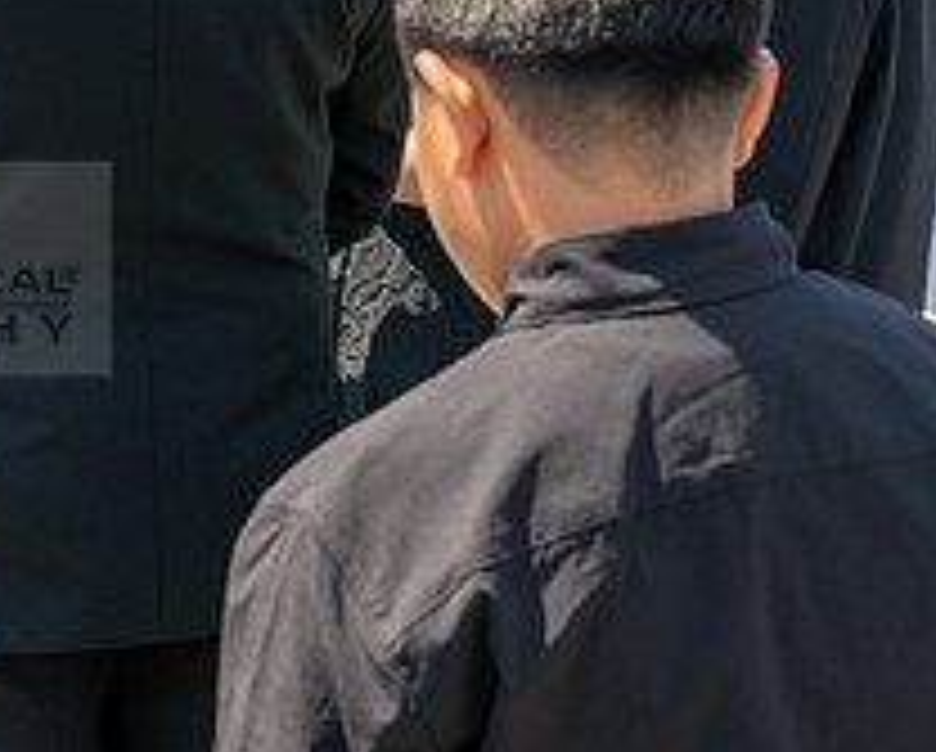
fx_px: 5077
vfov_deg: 8.5
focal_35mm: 183
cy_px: 268
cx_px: -270
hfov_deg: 10.3
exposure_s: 1/200
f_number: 9
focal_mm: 70
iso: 200
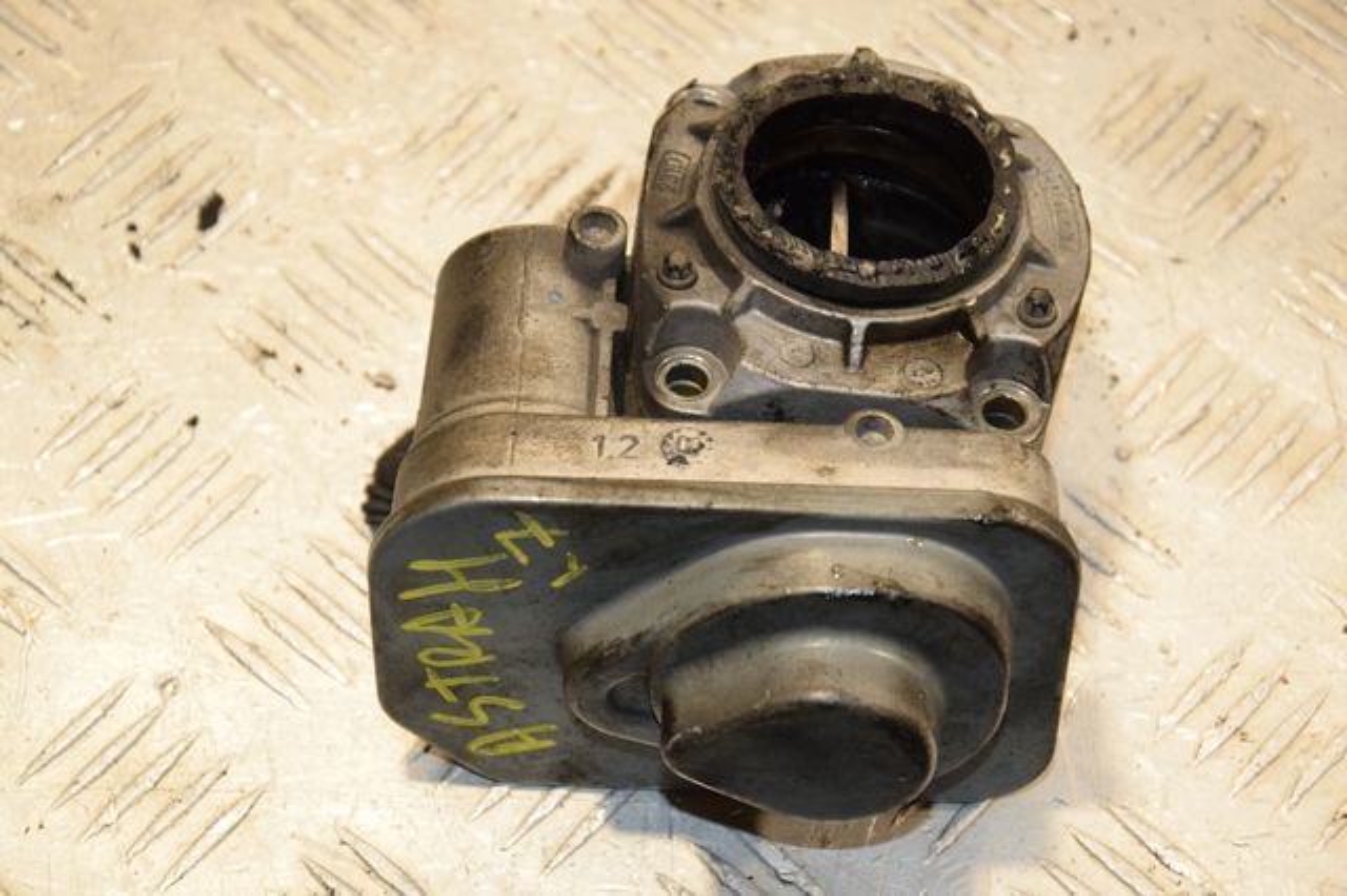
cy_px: 448
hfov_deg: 19.5
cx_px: 674
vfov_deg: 13.0
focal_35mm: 105
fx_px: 3927
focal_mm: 70
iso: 800
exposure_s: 1/200
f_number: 6.3
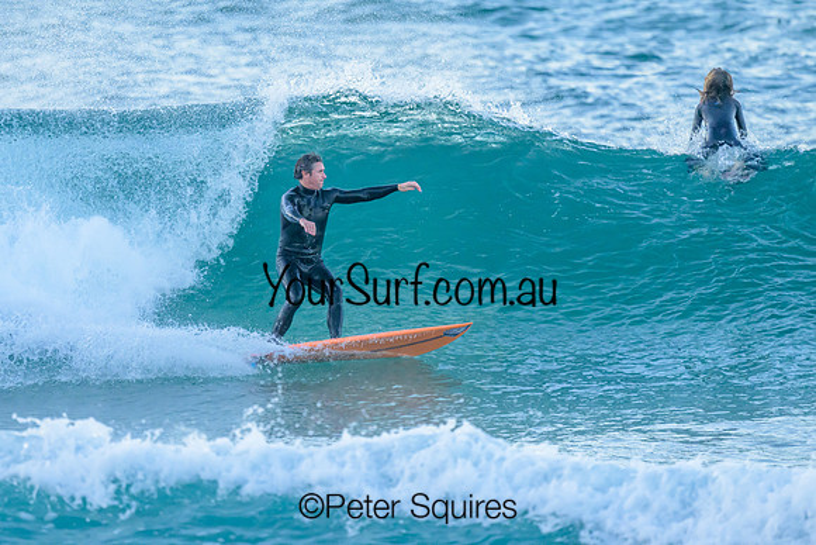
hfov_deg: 2.2
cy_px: 220
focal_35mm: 953
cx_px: 330
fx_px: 21598
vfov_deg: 1.4
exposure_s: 1/1250
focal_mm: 800
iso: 2500
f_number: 6.3
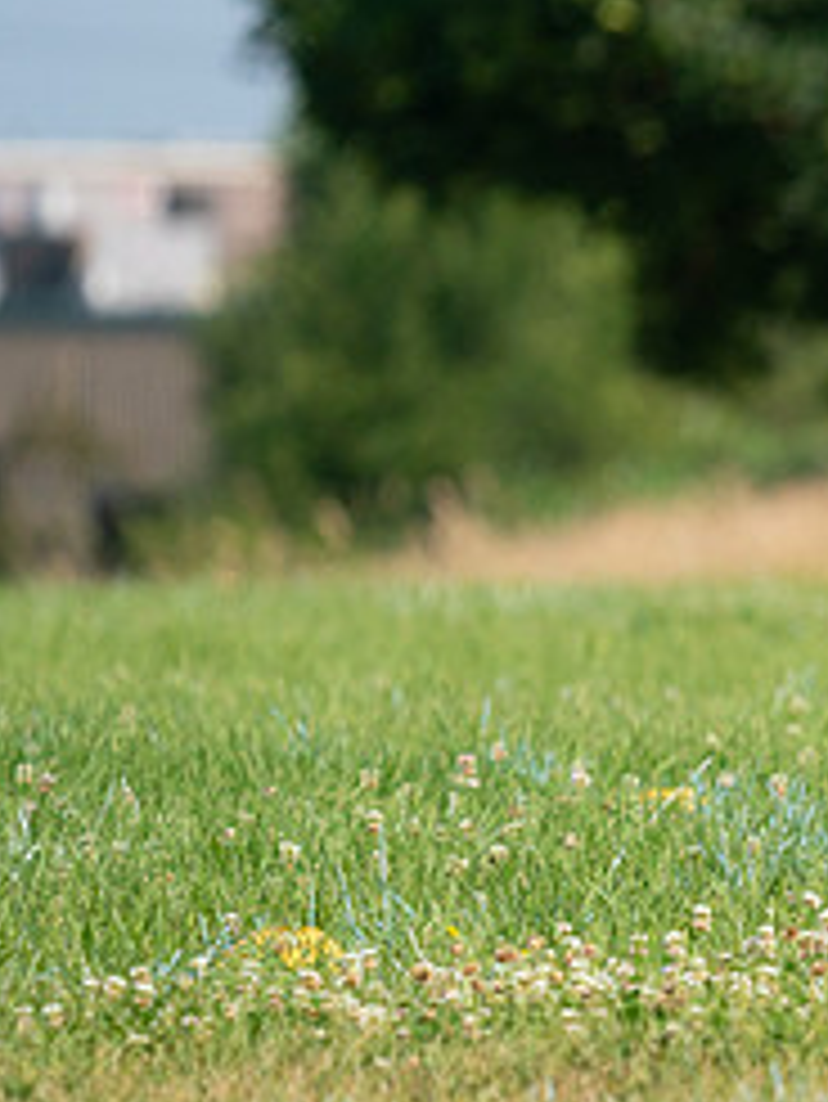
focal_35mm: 683
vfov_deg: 2.9
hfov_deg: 2.2
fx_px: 21764
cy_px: 362
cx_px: 1300
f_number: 6.3
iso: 1250
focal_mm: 300
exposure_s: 1/4000
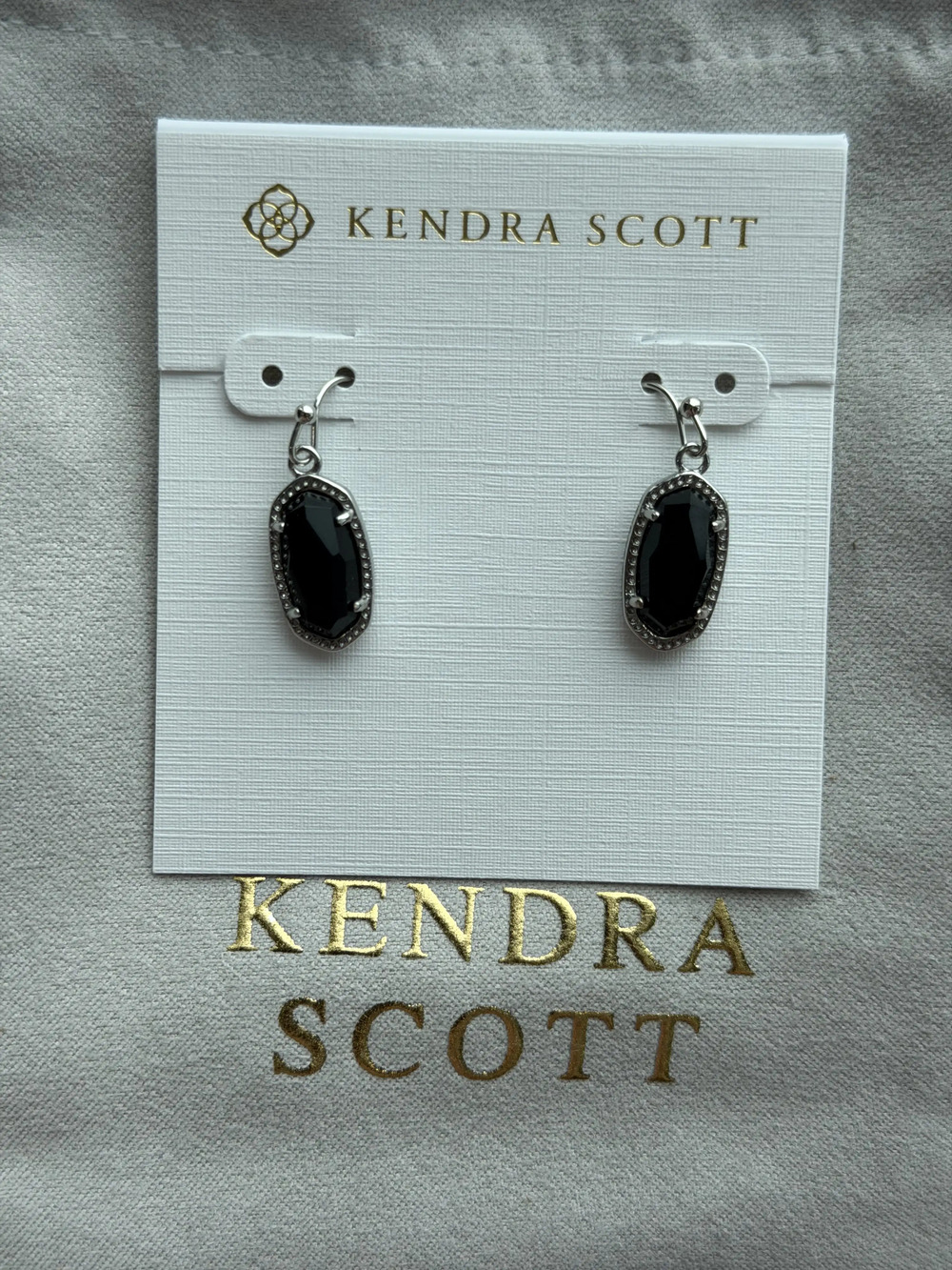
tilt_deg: -78.3
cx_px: 476
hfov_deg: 30.3
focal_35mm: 48
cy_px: 635
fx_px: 1760
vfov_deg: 39.7
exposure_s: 1/687
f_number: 1.78
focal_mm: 6.76
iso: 64
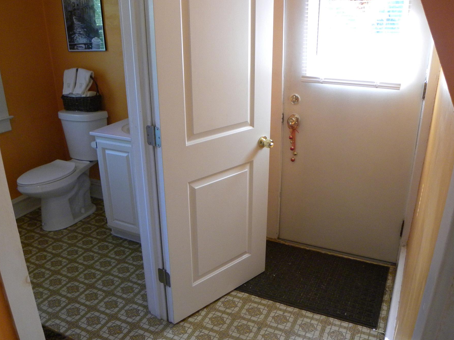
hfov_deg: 59.9
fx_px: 393
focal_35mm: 30
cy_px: 174
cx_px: 211
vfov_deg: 46.8
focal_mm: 4.6
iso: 314
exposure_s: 1/71
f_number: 2.8
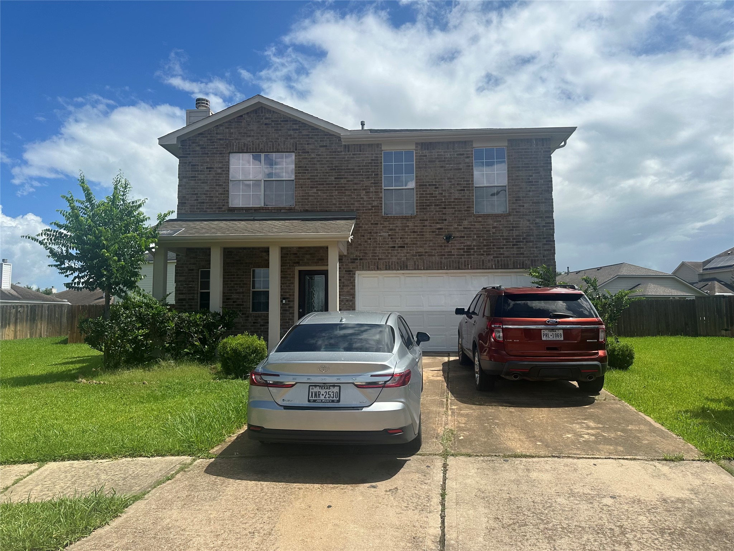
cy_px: 276
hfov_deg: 71.6
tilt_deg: +5.6
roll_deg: +0.6
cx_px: 367
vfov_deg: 56.8
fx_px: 509
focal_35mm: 24
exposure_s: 1/6211
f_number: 1.78
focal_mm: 6.86
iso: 80
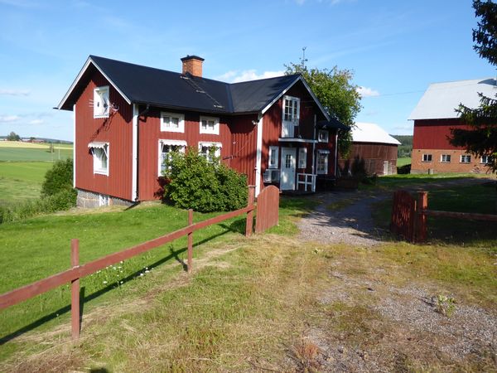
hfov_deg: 65.3
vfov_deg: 51.4
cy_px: 186
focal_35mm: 27
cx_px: 248
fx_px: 388
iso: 80
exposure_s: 1/640
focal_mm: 4.7
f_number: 3.4
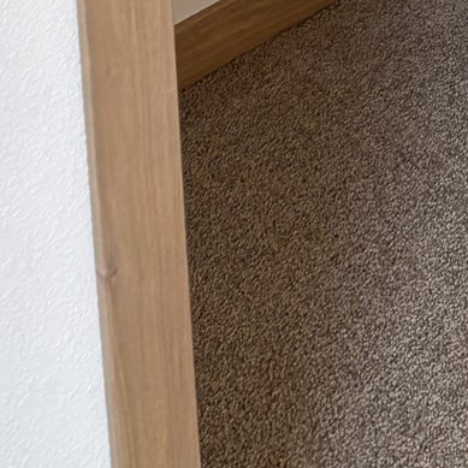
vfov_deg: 10.1
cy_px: -860
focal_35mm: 136
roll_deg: -1.9
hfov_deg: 12.3
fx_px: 2080
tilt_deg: -12.4
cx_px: 675
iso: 100
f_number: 1.6
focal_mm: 5.96
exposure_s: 1/120
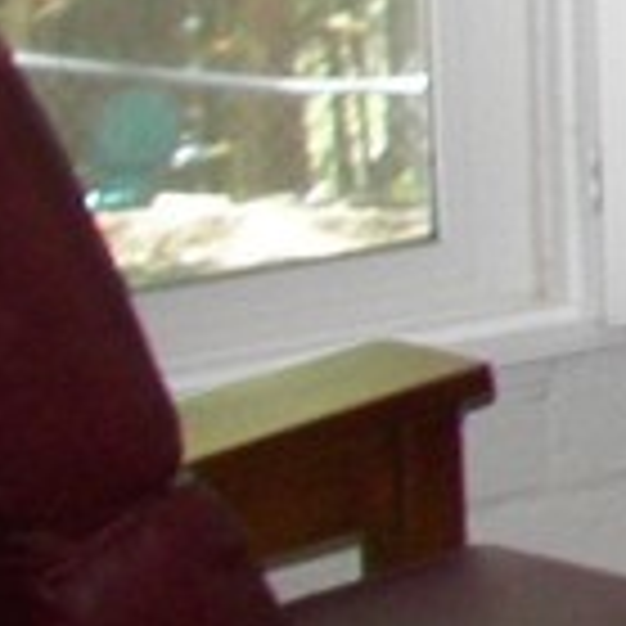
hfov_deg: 6.5
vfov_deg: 7.3
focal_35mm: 235
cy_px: -266
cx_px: 2193
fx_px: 4808
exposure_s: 1/30
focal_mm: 6
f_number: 2.8
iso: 125
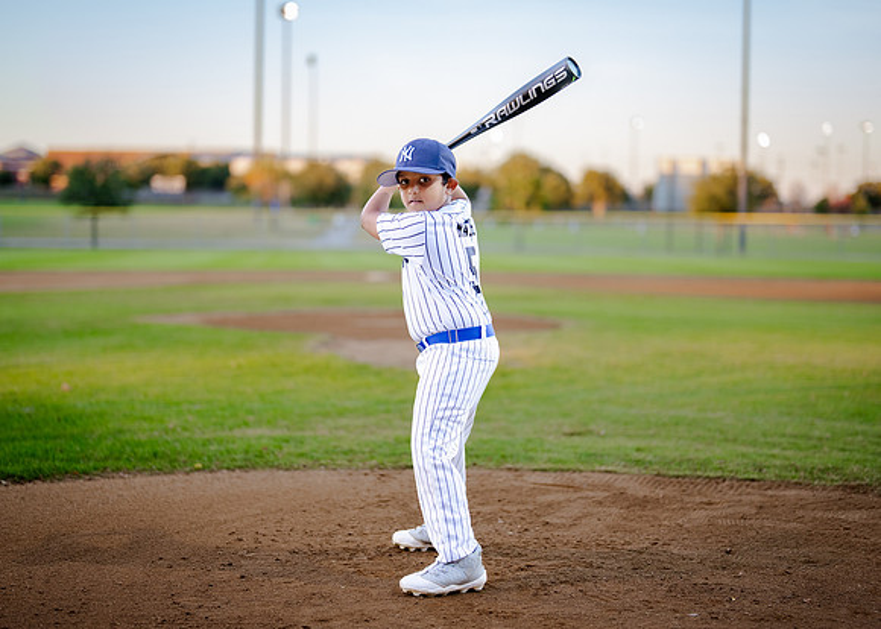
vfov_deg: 23.6
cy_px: 293
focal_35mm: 60
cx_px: 430
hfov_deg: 32.6
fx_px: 1506
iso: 250
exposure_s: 1/1000
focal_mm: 50
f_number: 1.2
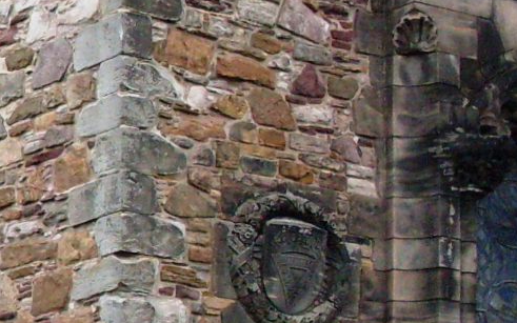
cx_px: -557
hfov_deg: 11.2
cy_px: 182
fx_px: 2367
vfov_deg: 7.8
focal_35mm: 168
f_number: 2.8
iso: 80
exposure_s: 1/350
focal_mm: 6.3
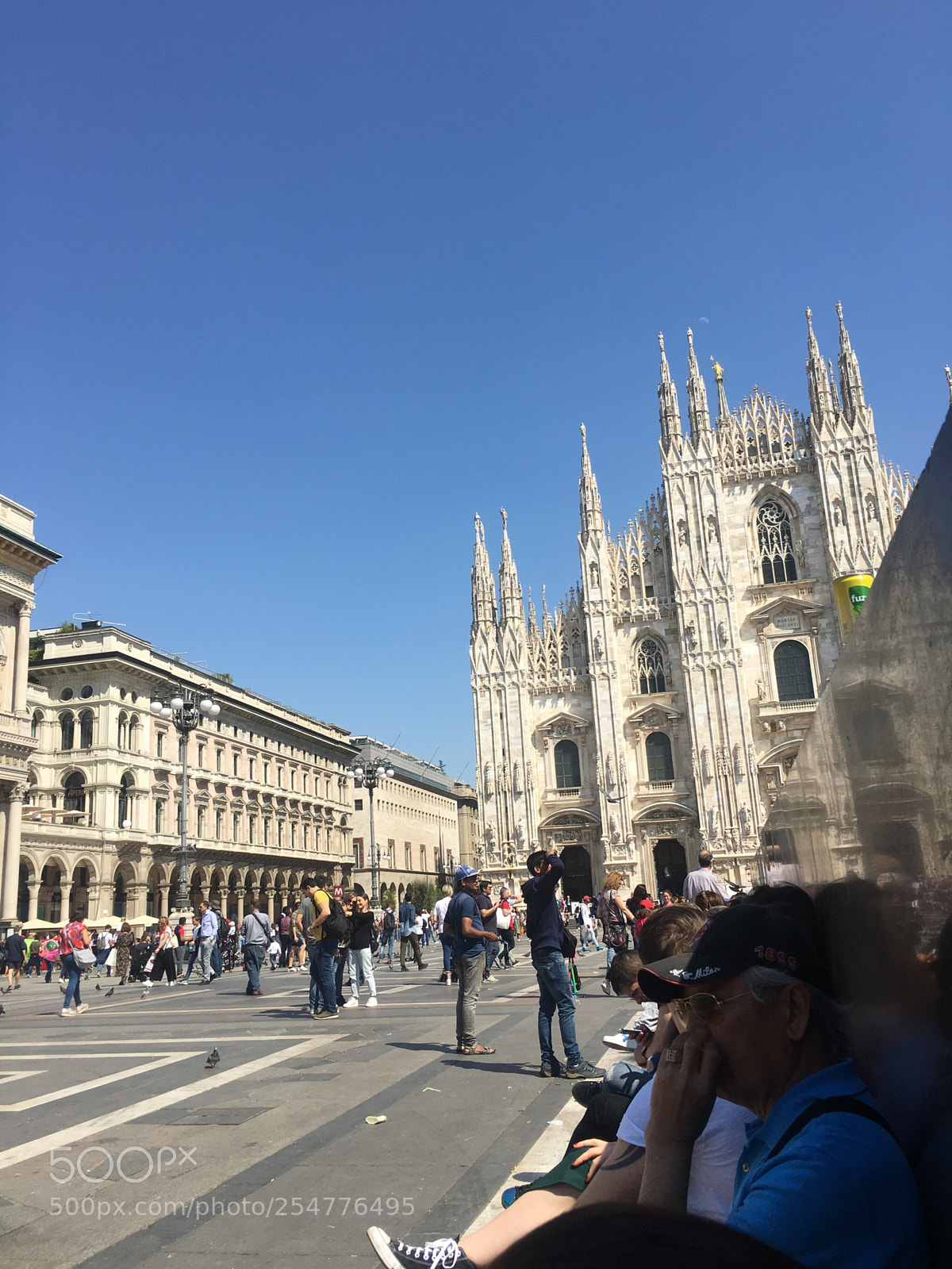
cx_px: 476
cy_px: 634
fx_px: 1063
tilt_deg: +15.1
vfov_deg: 61.7
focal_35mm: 29
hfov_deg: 48.2
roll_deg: +3.5
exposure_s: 1/2198
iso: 25
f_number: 2.2
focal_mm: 4.15
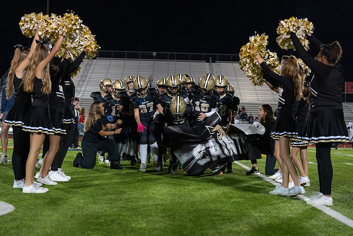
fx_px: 687
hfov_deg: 28.8
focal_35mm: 70
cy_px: 118
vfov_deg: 19.5
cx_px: 176
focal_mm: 70
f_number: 2.8
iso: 6400
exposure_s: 1/1250
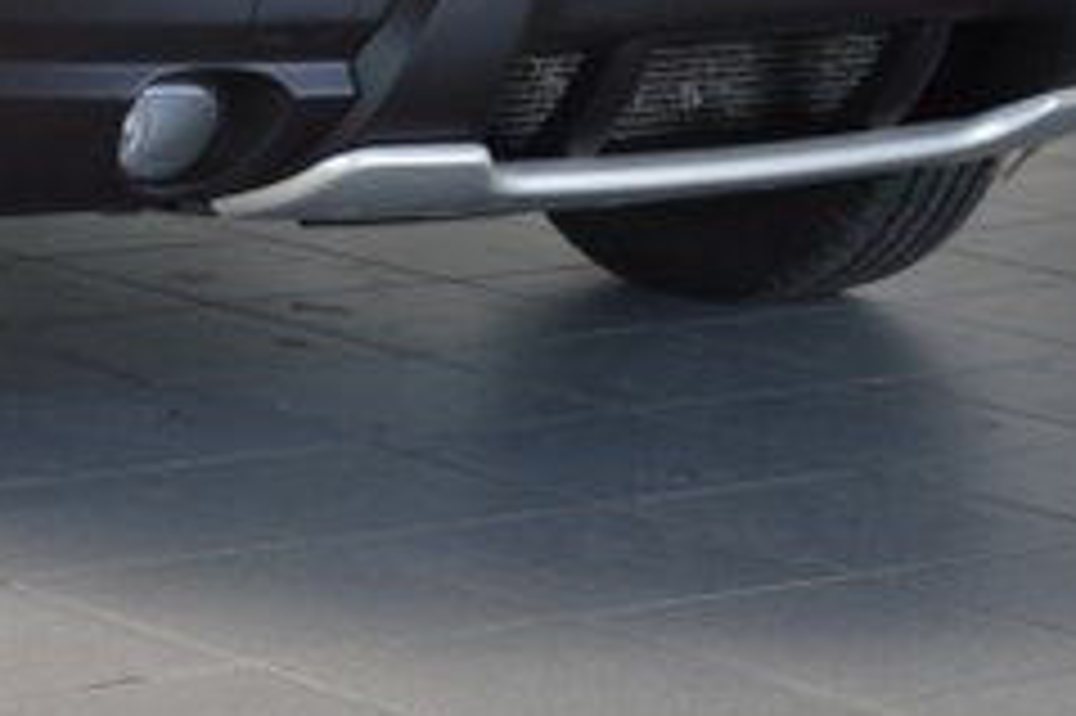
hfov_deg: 11.4
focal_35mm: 176
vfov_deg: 7.7
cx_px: -306
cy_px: -302
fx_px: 5247
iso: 400
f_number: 5
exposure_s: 1/100
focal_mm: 35
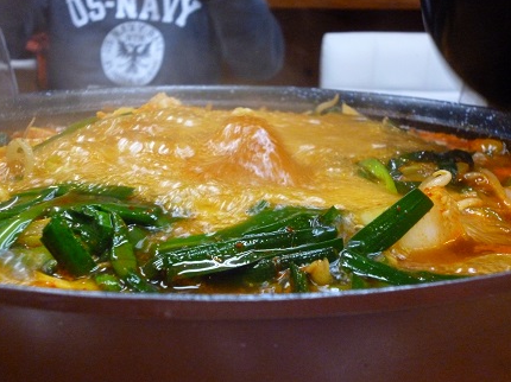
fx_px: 620
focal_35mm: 42
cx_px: 251
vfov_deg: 34.3
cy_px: 190
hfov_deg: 44.8
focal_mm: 7.3
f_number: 3.7
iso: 800
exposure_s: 1/40
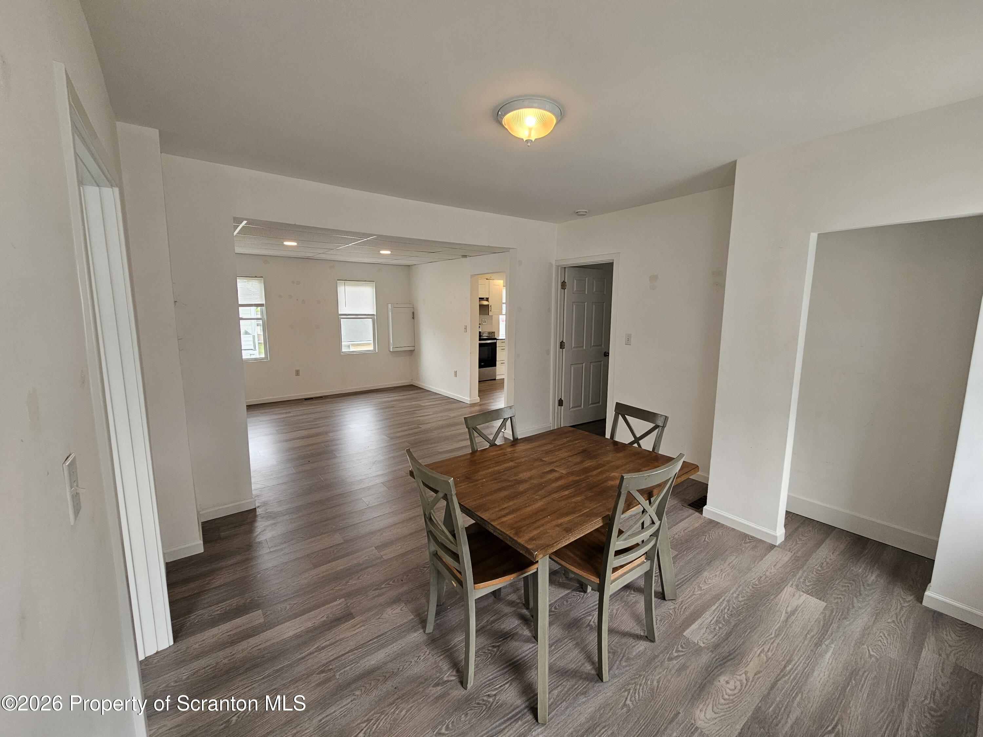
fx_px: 369
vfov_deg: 89.9
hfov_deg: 106.2
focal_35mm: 13
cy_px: 368
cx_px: 492
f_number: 2.2
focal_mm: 2.2
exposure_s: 1/60
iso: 64
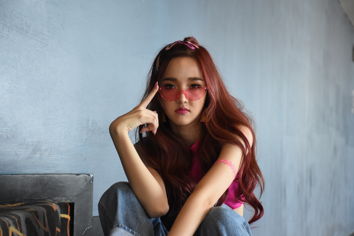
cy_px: 118
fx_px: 1042
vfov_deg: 12.9
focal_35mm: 106
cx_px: 178
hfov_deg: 19.3
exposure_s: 1/100
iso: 2500
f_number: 5.6
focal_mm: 70
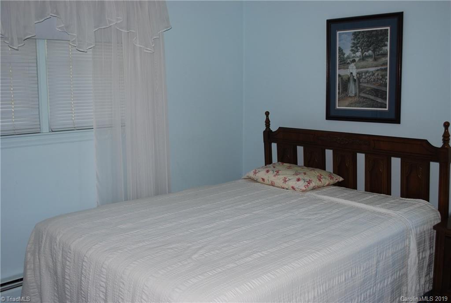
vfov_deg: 34.3
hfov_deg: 49.5
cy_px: 152
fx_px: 490
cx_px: 226
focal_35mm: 39
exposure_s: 1/60
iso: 200
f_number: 4.2
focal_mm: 26
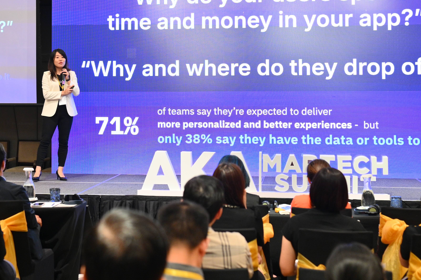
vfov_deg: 18.8
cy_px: 69
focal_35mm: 72
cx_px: 128
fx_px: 841
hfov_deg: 27.8
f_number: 2.8
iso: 1250
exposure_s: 1/100
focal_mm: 42
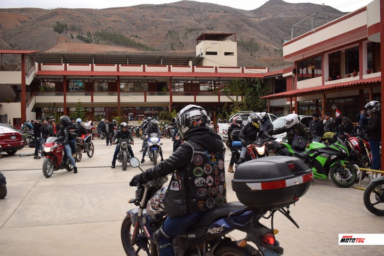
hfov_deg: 57.2
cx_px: 192
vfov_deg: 40.0
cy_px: 128
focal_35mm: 33
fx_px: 352
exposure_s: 1/125
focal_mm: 22
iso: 400
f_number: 5.6
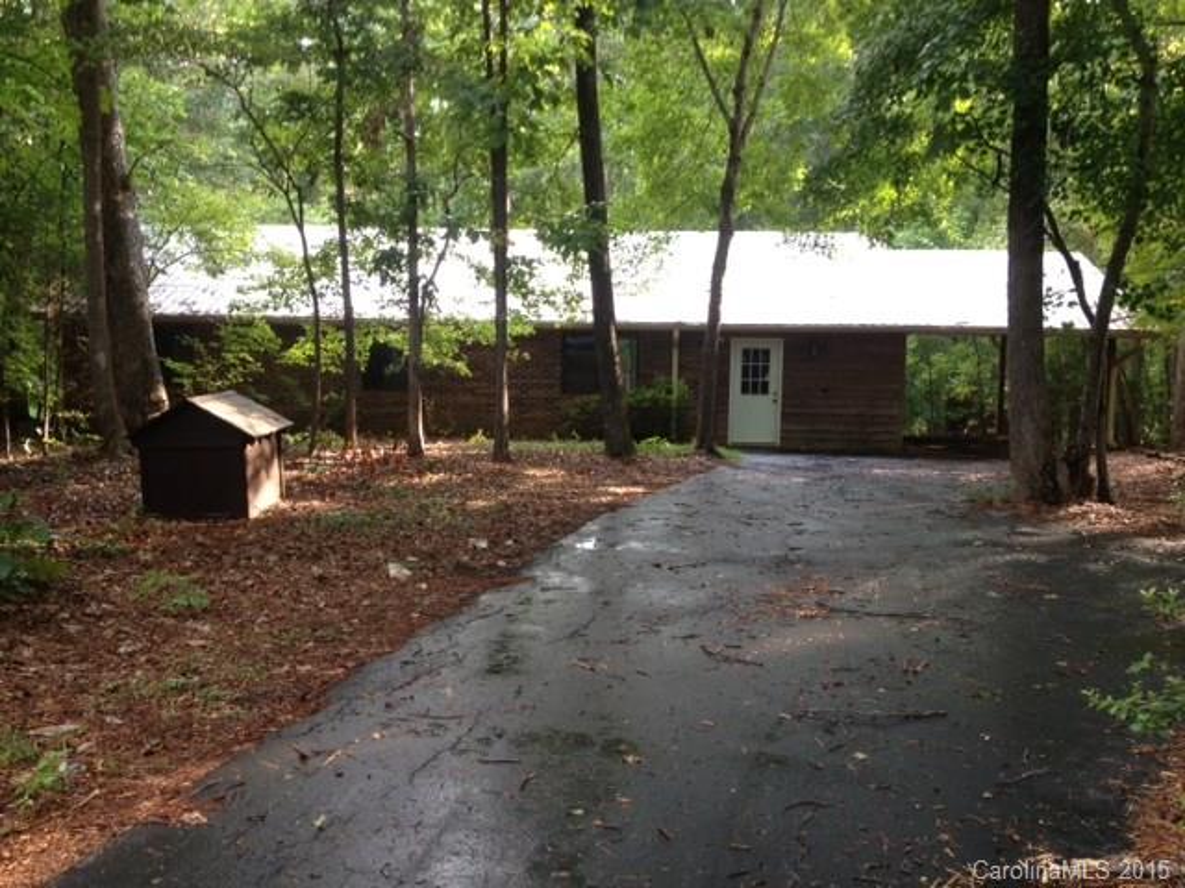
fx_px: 1198
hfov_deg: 52.6
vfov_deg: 40.7
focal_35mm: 35
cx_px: 592
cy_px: 444
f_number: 2.4
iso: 64
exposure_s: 1/40
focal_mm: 4.28
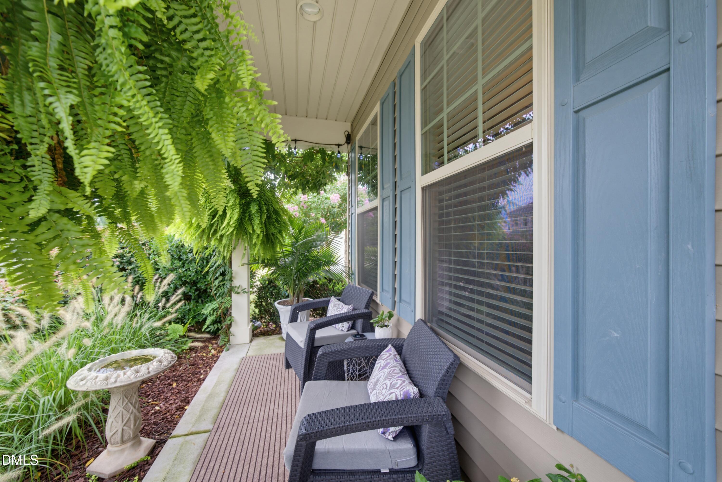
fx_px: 261
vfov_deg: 85.5
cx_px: 361
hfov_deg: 108.3
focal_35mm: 13
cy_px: 241
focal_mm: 13
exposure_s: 1/13
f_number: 7.1
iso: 800
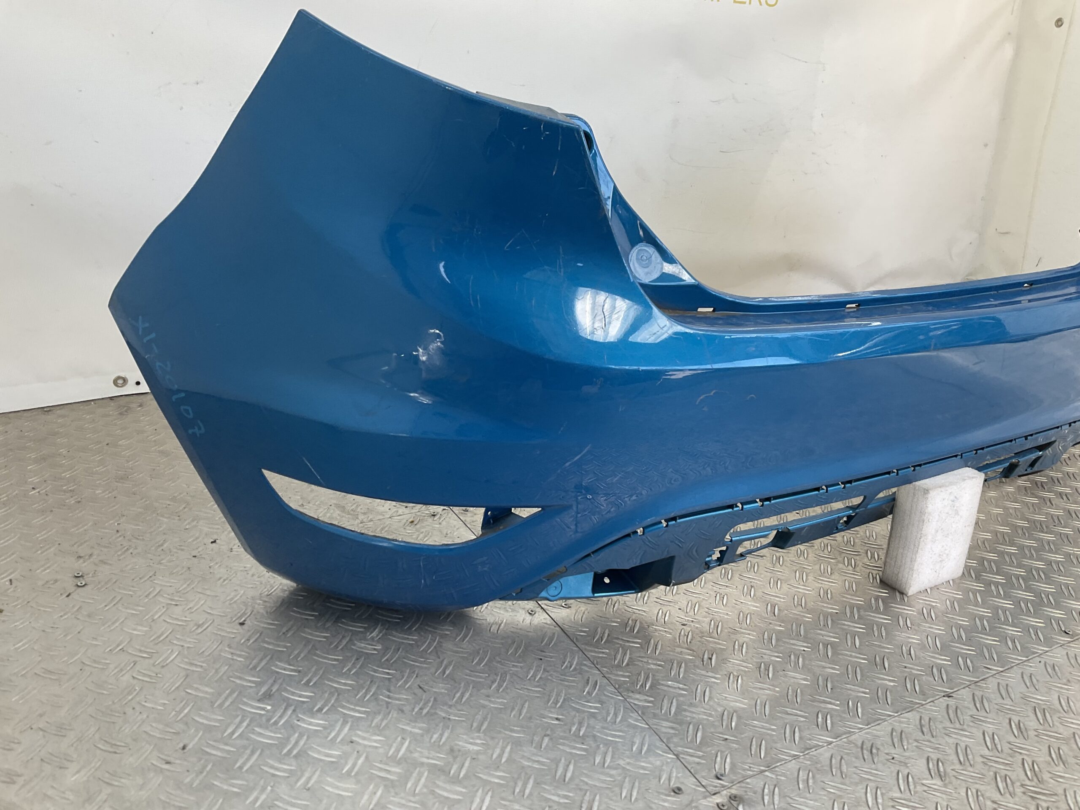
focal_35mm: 29
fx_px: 905
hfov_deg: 61.7
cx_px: 540
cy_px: 405
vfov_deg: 48.2
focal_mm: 3
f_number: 1.8
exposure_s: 1/102
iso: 16
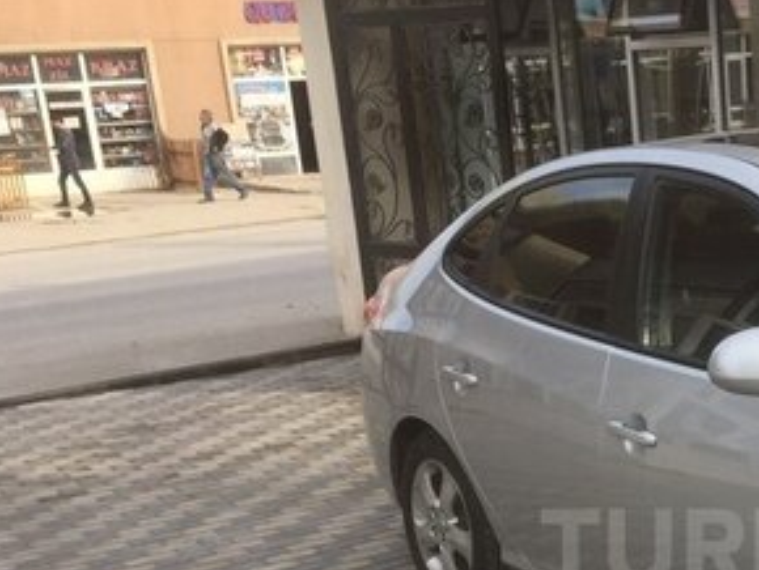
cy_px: 548
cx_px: 809
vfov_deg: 21.6
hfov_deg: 27.2
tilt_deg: -15.6
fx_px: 1448
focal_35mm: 66
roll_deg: +2.8
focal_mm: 4.15
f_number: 2.2
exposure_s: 1/682
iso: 32
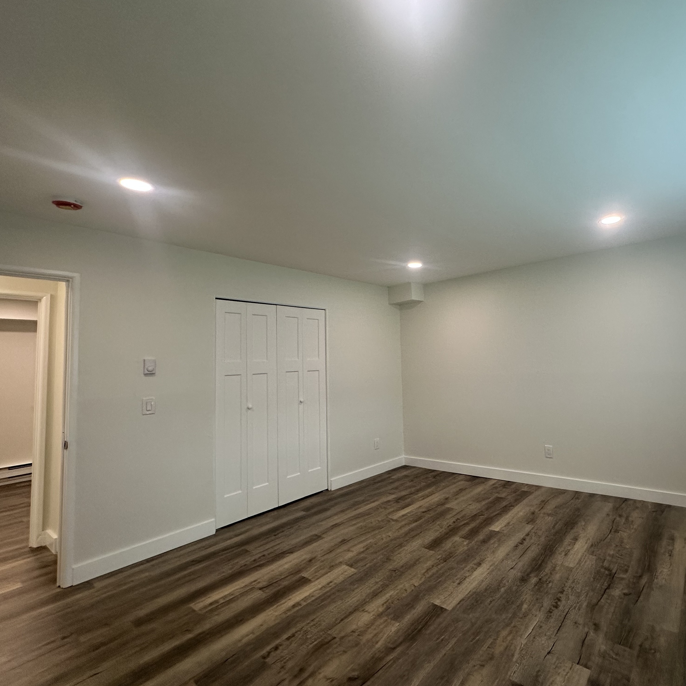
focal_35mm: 17
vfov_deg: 83.9
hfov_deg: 81.6
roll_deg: +1.6
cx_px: 448
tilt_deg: +3.2
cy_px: 333
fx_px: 381
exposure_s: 1/120
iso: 160
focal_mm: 2.22
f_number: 2.2
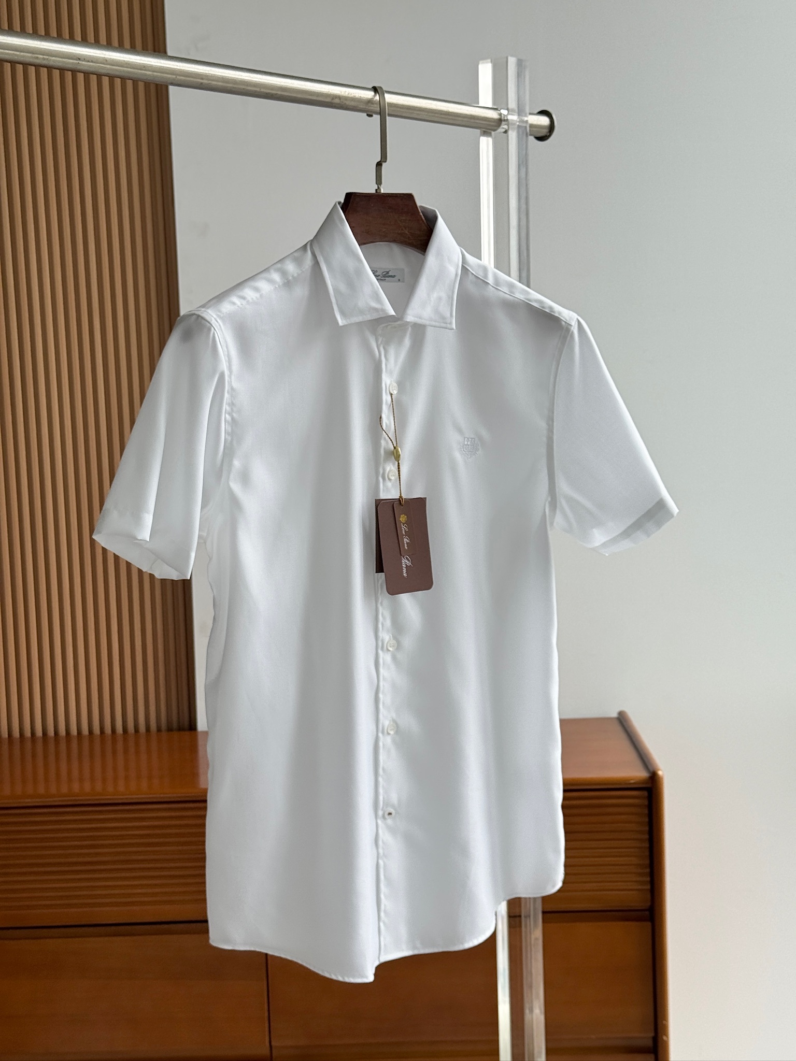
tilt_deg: -7.1
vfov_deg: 39.7
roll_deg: +1.5
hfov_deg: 30.3
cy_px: 530
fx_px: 1472
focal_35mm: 48
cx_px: 398
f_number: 1.78
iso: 64
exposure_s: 1/488
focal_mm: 6.76
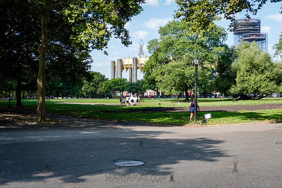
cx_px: 141
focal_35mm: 50
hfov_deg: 39.6
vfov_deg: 27.0
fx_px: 392
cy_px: 94
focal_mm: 50
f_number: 3.2
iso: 200
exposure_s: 1/1250
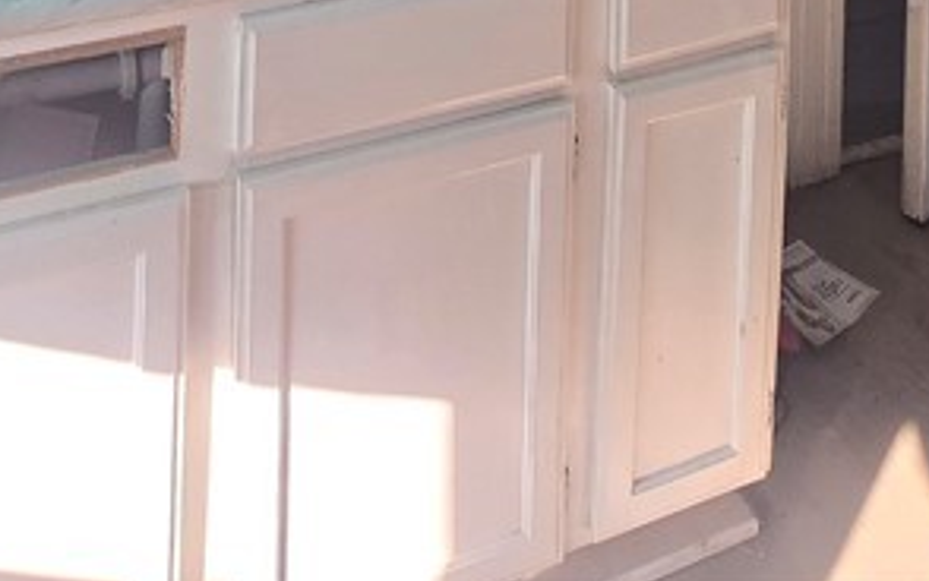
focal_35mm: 48
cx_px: 420
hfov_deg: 41.8
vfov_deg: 17.6
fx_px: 1216
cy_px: -619
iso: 100
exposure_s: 1/100
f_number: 2.2
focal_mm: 2.2
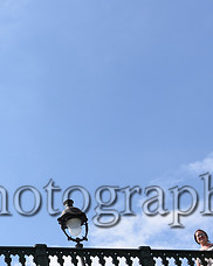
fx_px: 584
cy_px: 200
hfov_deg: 19.3
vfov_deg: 25.4
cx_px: -54
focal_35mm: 74
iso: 64
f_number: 7.1
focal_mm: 31
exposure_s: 1/200
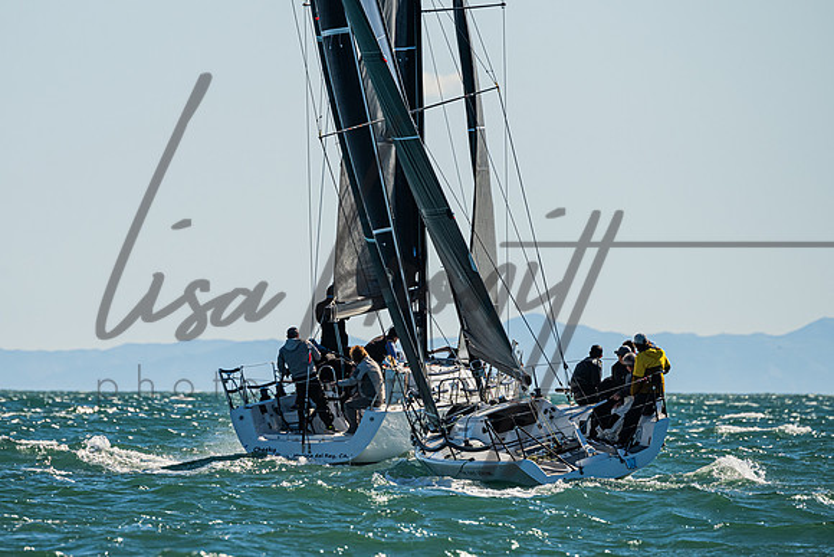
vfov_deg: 2.5
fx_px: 12676
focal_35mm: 547
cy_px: 241
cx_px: 302
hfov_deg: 3.8
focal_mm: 400
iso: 400
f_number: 8
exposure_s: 1/2000
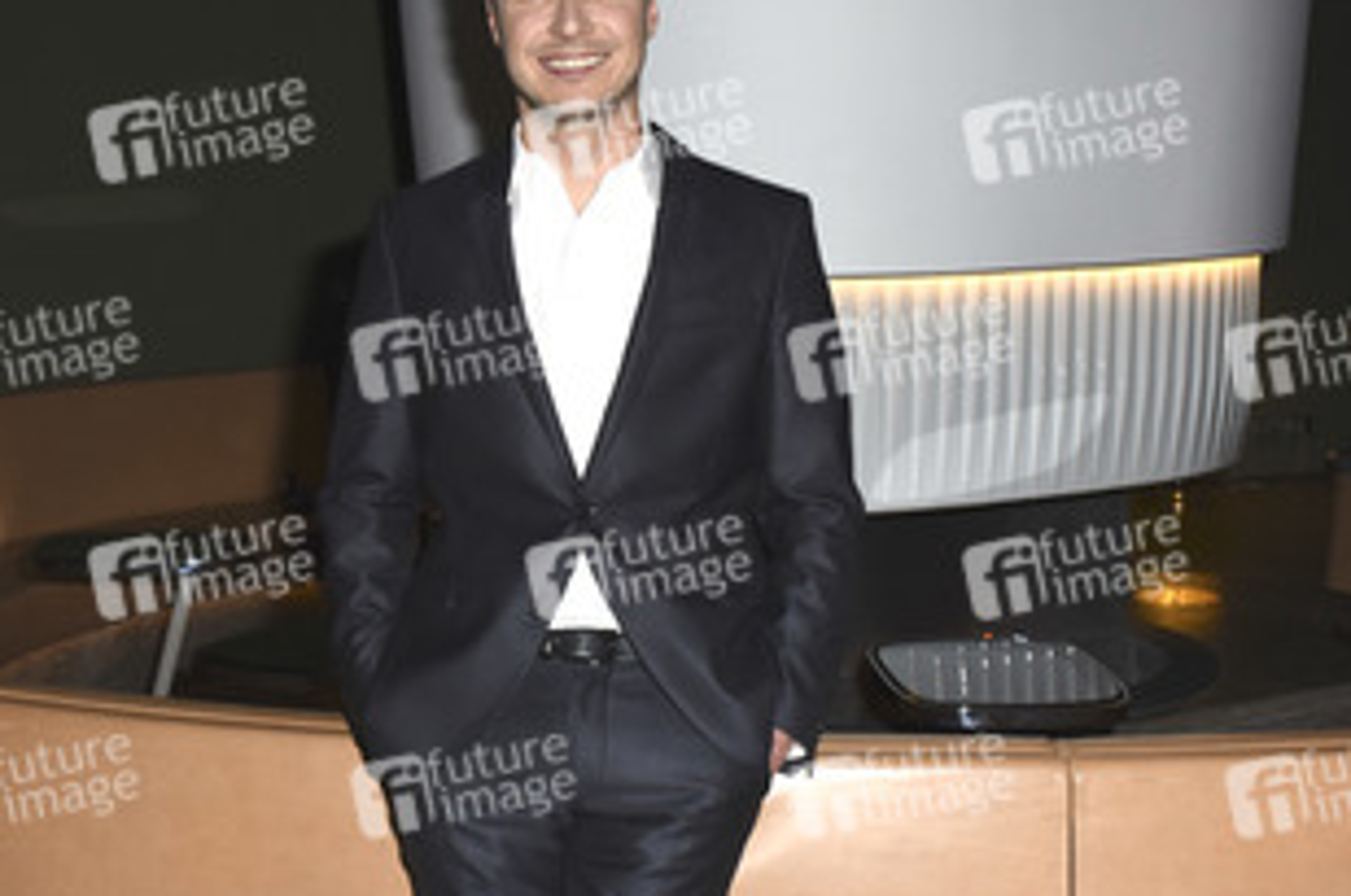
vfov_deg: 23.7
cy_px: 459
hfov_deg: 34.9
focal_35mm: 57
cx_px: 522
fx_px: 2136
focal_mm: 26
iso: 640
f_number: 5.6
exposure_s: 1/160
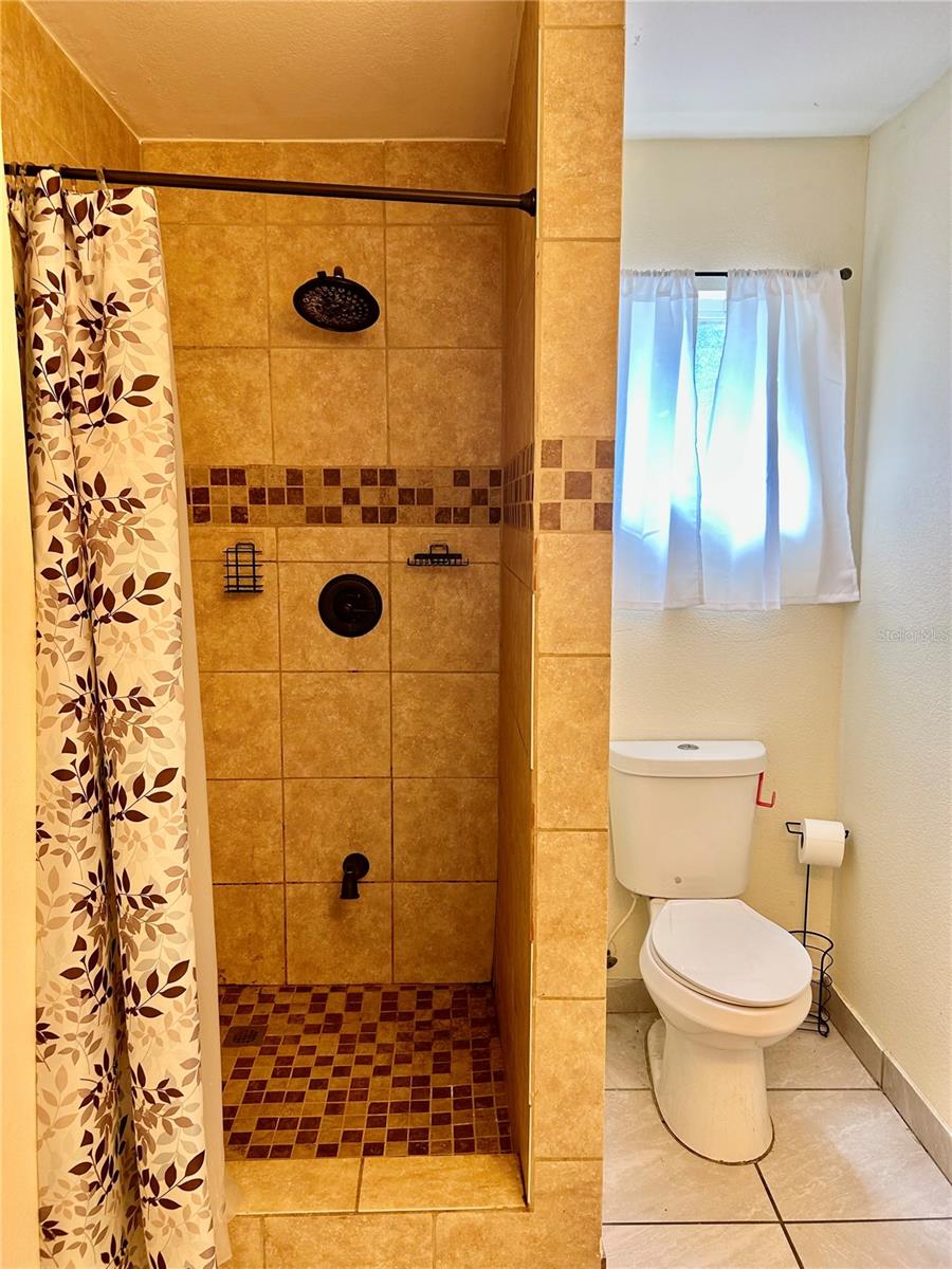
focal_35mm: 26
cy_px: 634
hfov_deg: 53.1
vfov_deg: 67.3
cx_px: 476
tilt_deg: -7.9
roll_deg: +0.4
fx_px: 953
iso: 64
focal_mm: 5.7
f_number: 1.5
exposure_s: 1/120
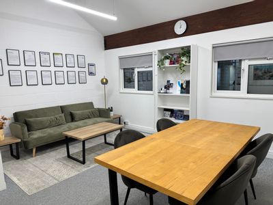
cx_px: 136
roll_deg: +1.6
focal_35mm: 24
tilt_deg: -7.2
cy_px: 102
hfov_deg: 71.6
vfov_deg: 56.8
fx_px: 189
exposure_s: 1/100
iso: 100
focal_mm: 6.76
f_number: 1.78
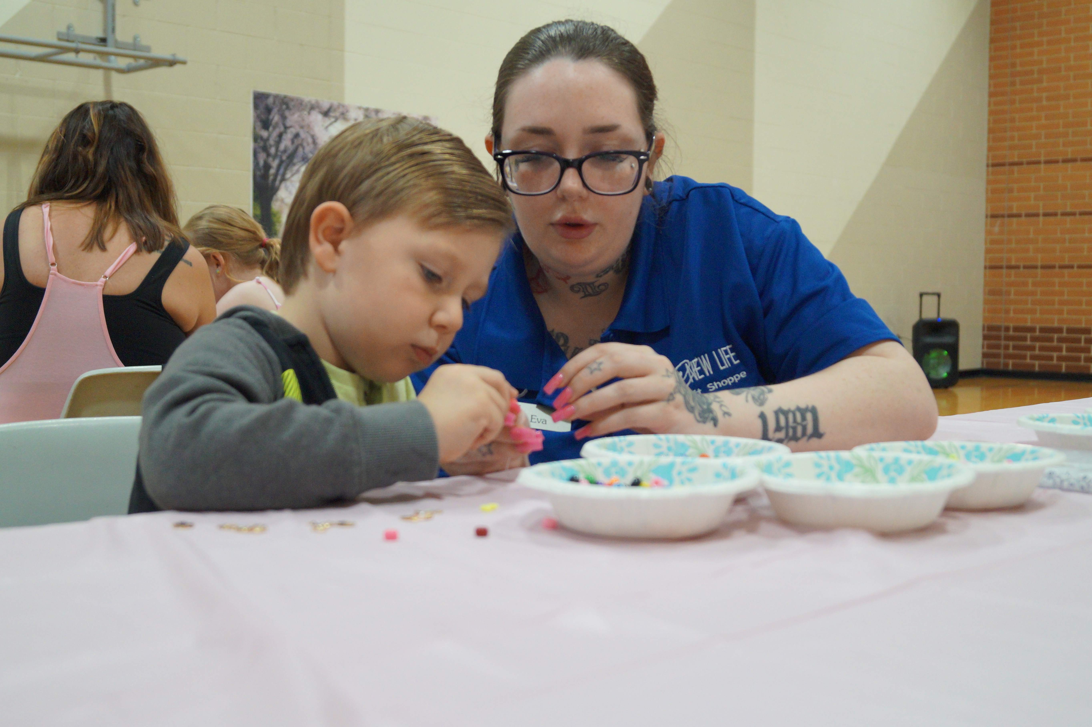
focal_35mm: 42
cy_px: 364
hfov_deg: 46.4
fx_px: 1273
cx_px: 546
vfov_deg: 31.9
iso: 1250
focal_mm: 28
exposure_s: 1/160
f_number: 4.5
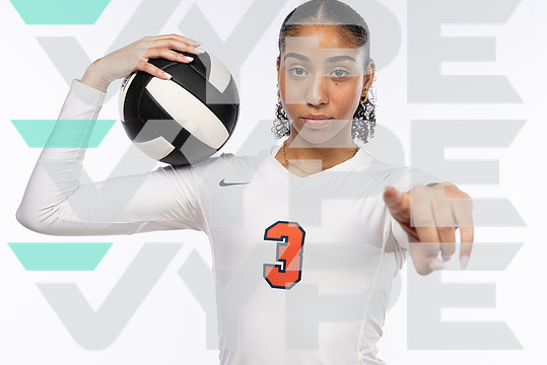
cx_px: 269
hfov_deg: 35.0
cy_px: 174
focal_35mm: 57
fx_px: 867
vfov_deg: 23.8
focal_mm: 53
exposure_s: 1/250
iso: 200
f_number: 7.1
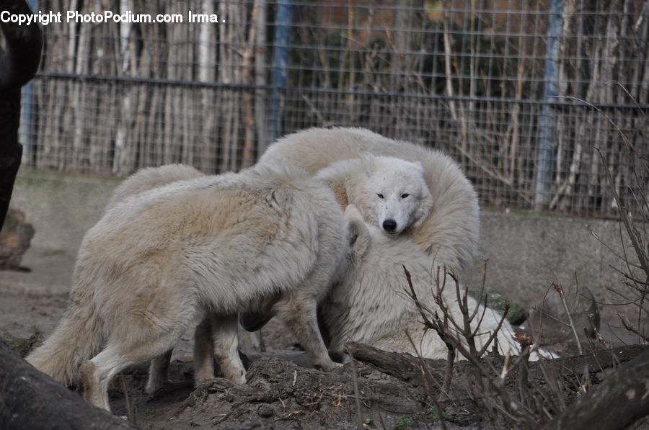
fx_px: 5940
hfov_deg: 6.3
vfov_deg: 4.2
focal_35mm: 330
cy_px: 215
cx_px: 324
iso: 400
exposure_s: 1/1000
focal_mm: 220
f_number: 5.3
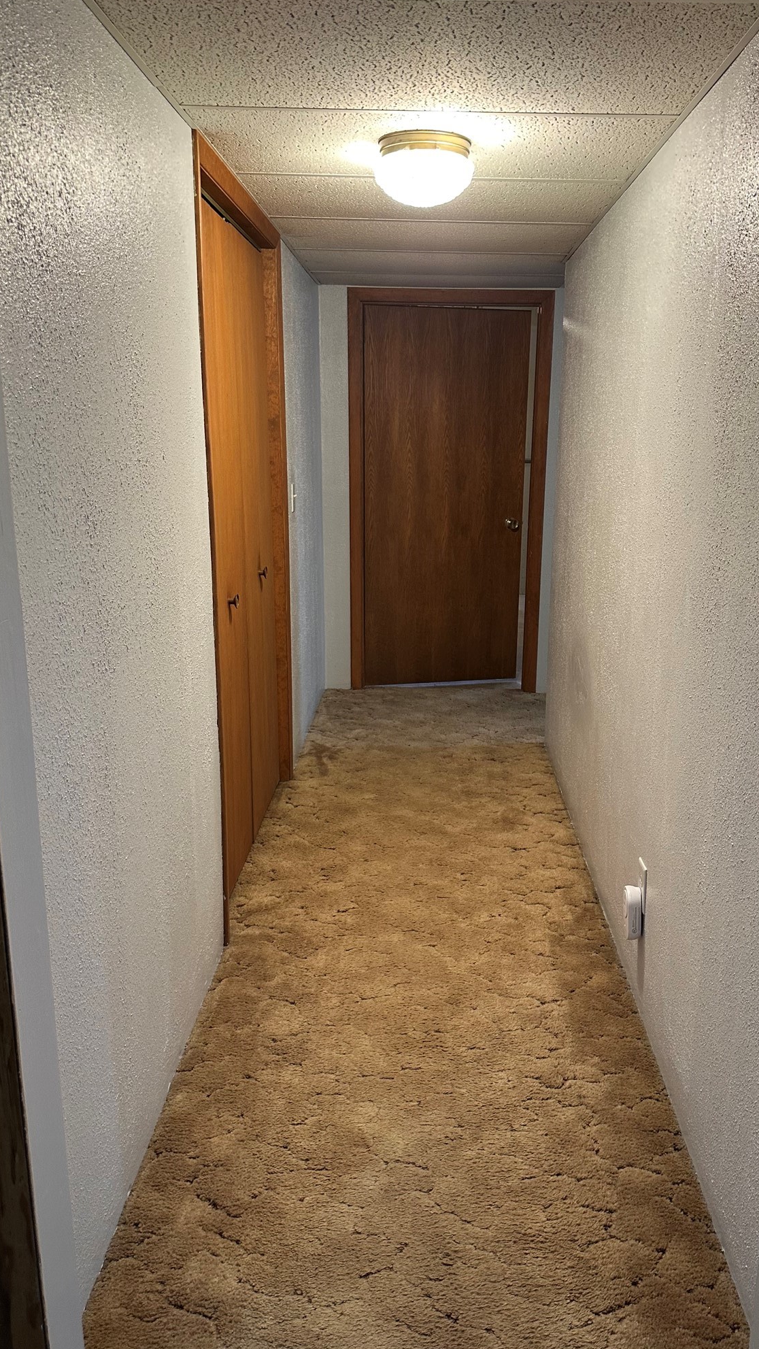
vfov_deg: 69.8
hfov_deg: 42.9
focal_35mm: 27
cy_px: 658
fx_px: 966
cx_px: 420
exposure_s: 1/60
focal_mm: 6.86
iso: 200
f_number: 1.78
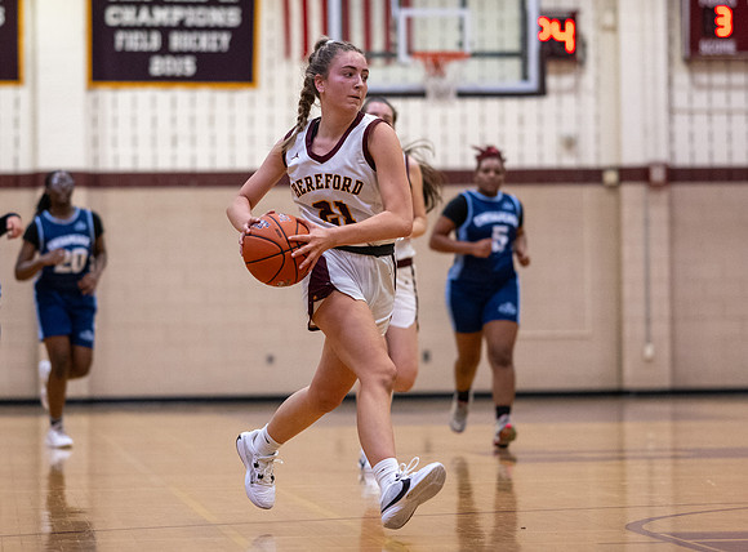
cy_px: 210
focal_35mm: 161
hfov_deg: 12.4
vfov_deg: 9.1
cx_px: 320
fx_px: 3454
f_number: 1.8
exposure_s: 1/1600
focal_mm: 85
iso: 2000
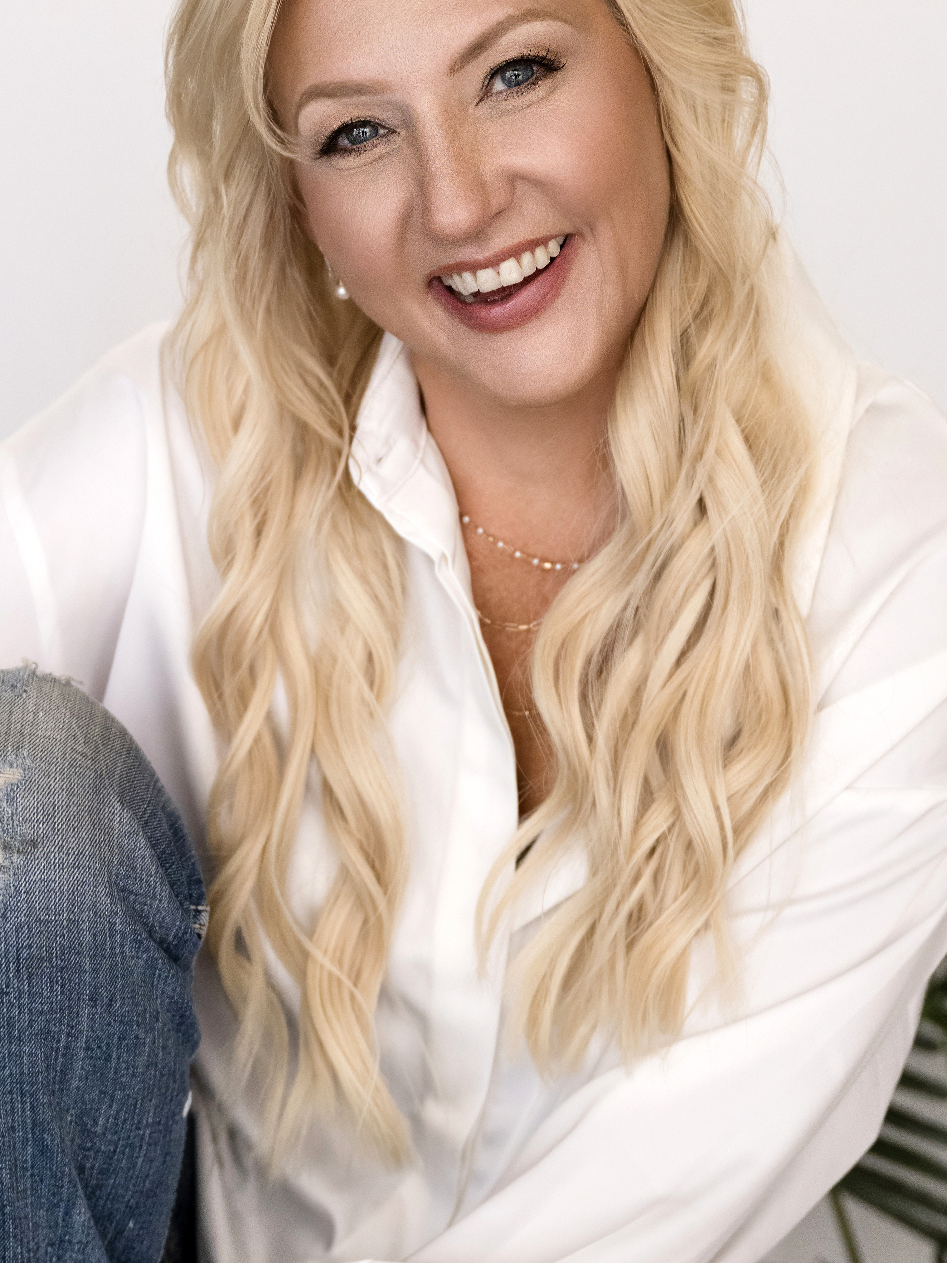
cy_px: 756
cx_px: 215
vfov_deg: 18.2
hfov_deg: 13.7
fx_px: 3939
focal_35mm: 108
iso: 1250
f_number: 2.8
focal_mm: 48
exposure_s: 1/200
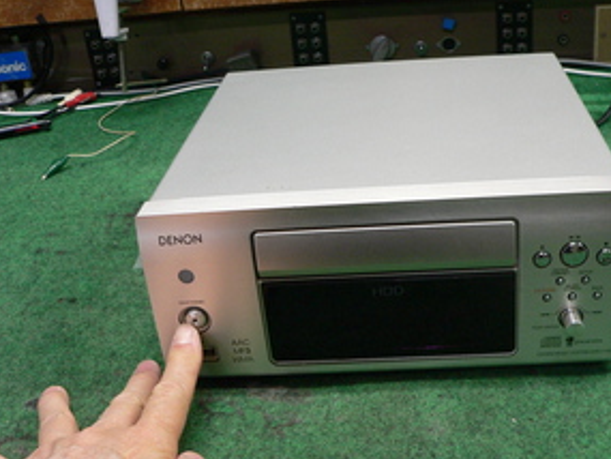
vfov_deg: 30.2
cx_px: 354
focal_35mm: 48
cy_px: 271
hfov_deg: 39.5
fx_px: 848
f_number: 2.8
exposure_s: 1/20
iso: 200
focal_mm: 6
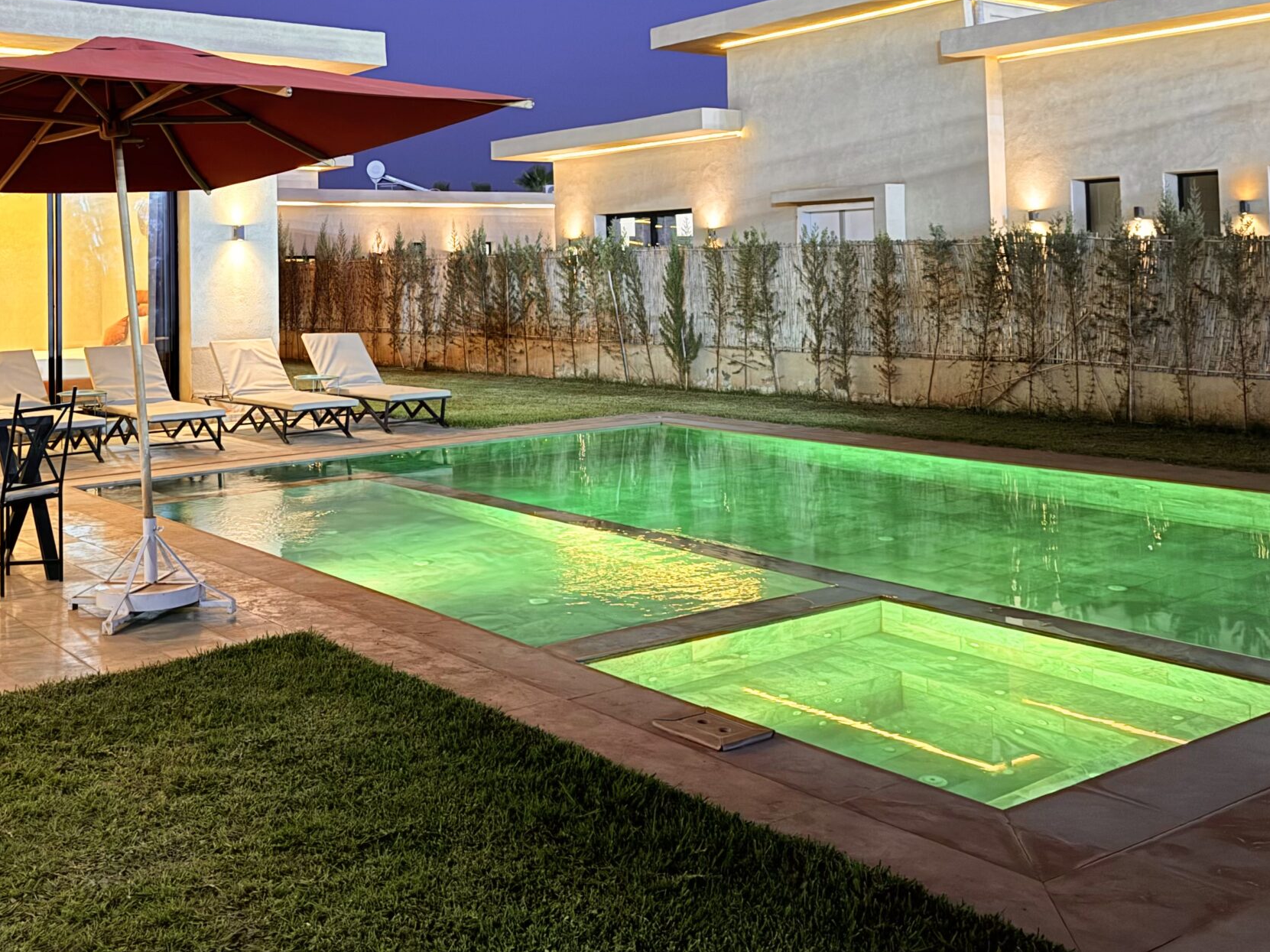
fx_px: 1357
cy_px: 223
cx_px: 427
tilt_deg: +2.5
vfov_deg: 37.6
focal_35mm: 37
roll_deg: +0.9
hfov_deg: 49.3
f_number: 1.78
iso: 640
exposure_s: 1/33
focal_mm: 6.76
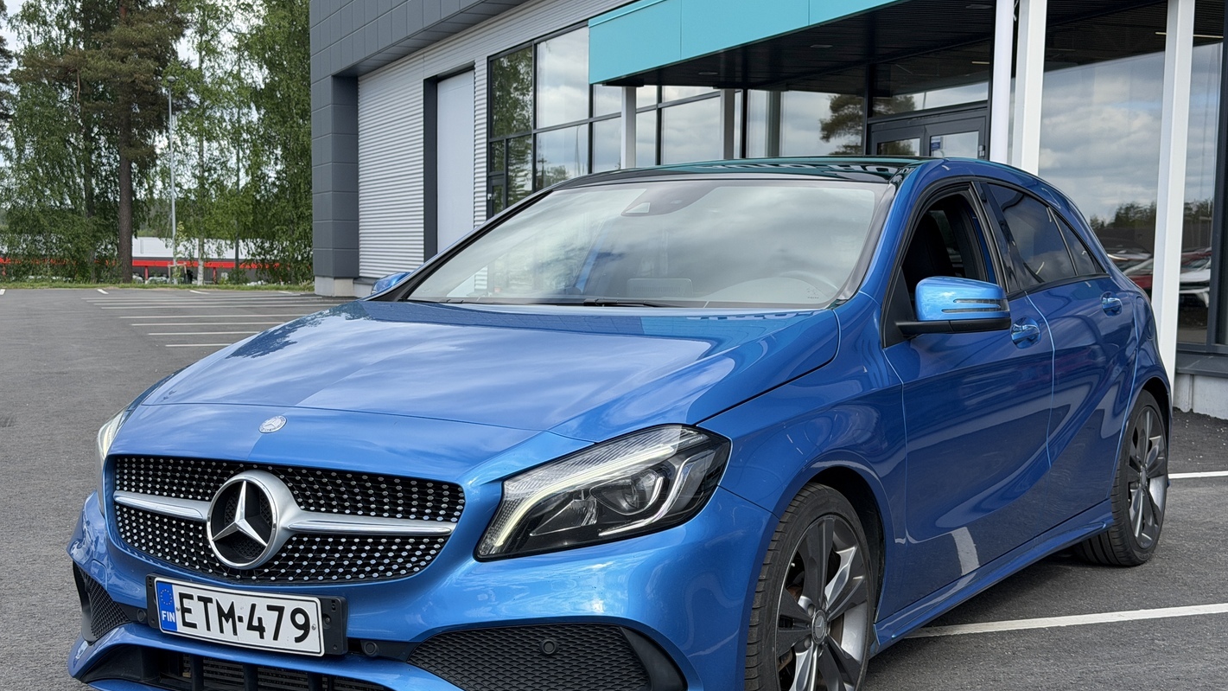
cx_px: 621
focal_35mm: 53
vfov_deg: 22.6
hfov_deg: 39.2
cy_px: 439
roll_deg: -1.7
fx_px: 1726
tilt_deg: -6.2
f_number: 1.78
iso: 64
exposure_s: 1/1931
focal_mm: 6.76
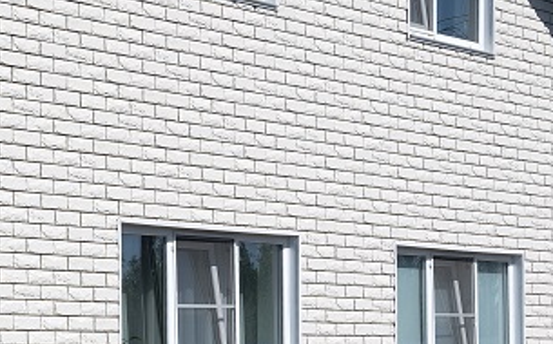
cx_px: -14
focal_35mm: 119
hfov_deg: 17.2
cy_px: 108
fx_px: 1788
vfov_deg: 11.0
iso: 100
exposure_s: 1/1000
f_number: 6.3
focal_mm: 34.5
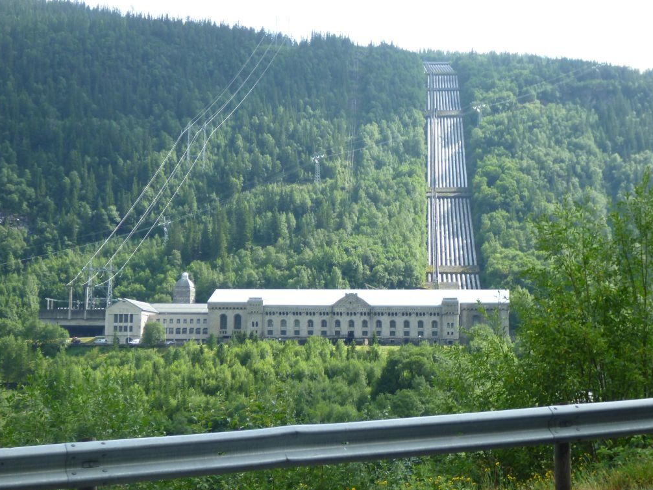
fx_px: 1056
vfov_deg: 26.1
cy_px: 244
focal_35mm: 56
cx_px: 326
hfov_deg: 34.4
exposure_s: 1/320
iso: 200
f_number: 4.9
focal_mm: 9.8
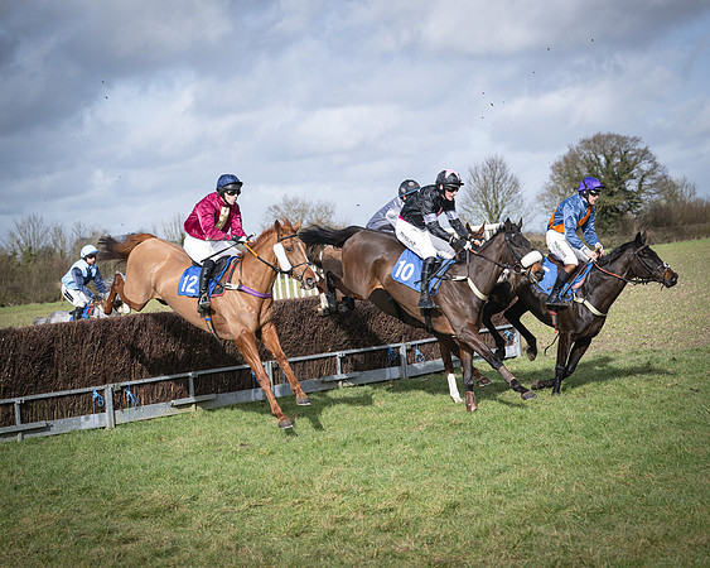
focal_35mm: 79
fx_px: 1656
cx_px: 357
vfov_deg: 19.4
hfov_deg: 24.2
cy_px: 284
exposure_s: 1/4000
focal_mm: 70
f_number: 4
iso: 400
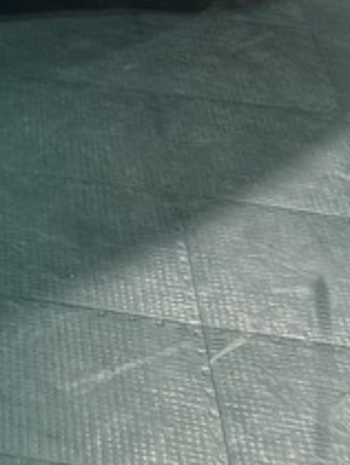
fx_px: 1574
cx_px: -397
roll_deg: -0.4
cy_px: -642
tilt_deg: -4.9
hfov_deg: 11.2
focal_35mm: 117
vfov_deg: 12.9
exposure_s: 1/60
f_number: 1.78
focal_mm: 6.76
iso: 250
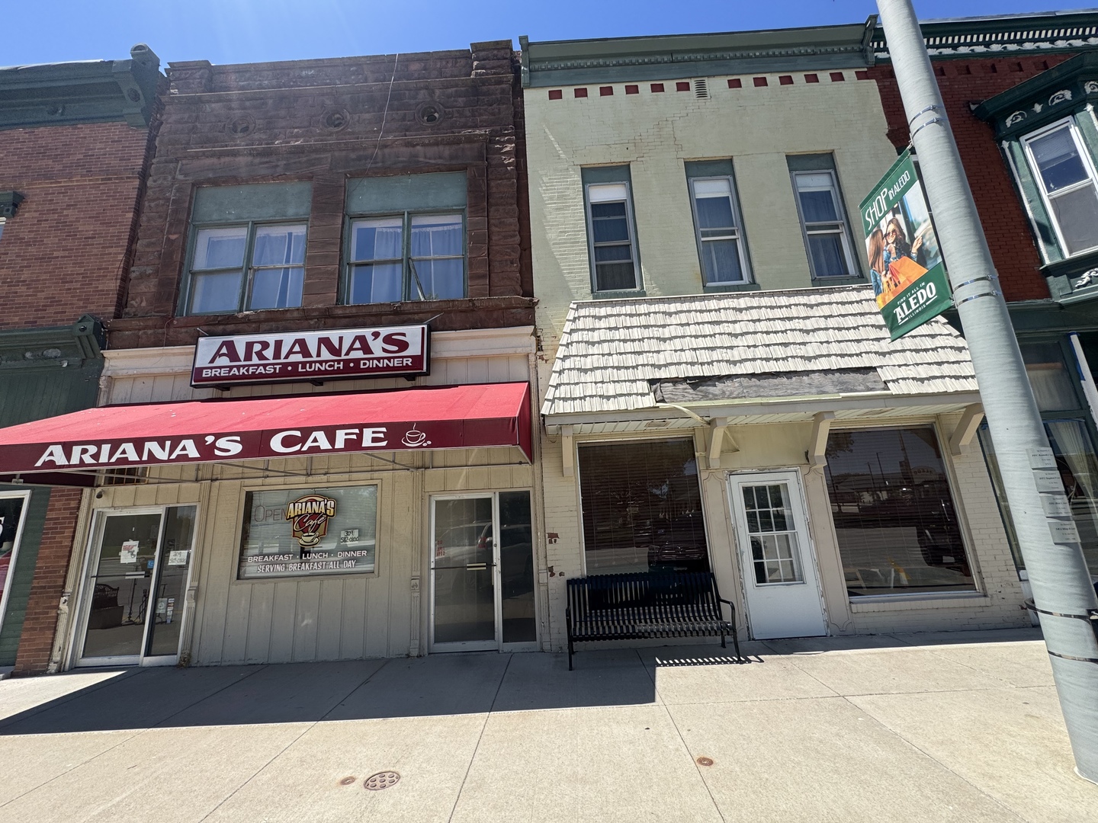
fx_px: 444
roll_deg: +2.0
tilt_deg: +13.0
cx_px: 549
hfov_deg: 102.1
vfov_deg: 85.7
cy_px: 412
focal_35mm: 14
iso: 50
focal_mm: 2.22
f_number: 2.2
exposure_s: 1/1256
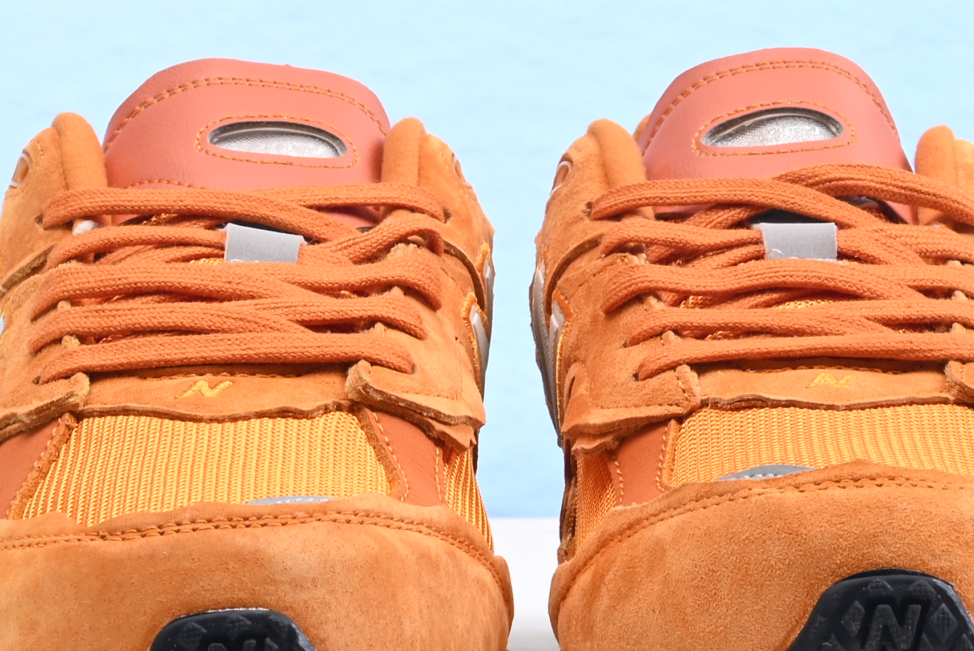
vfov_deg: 10.2
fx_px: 3627
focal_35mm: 134
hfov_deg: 15.3
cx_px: 468
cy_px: 91
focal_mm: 38
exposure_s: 1/2
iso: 100
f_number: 16
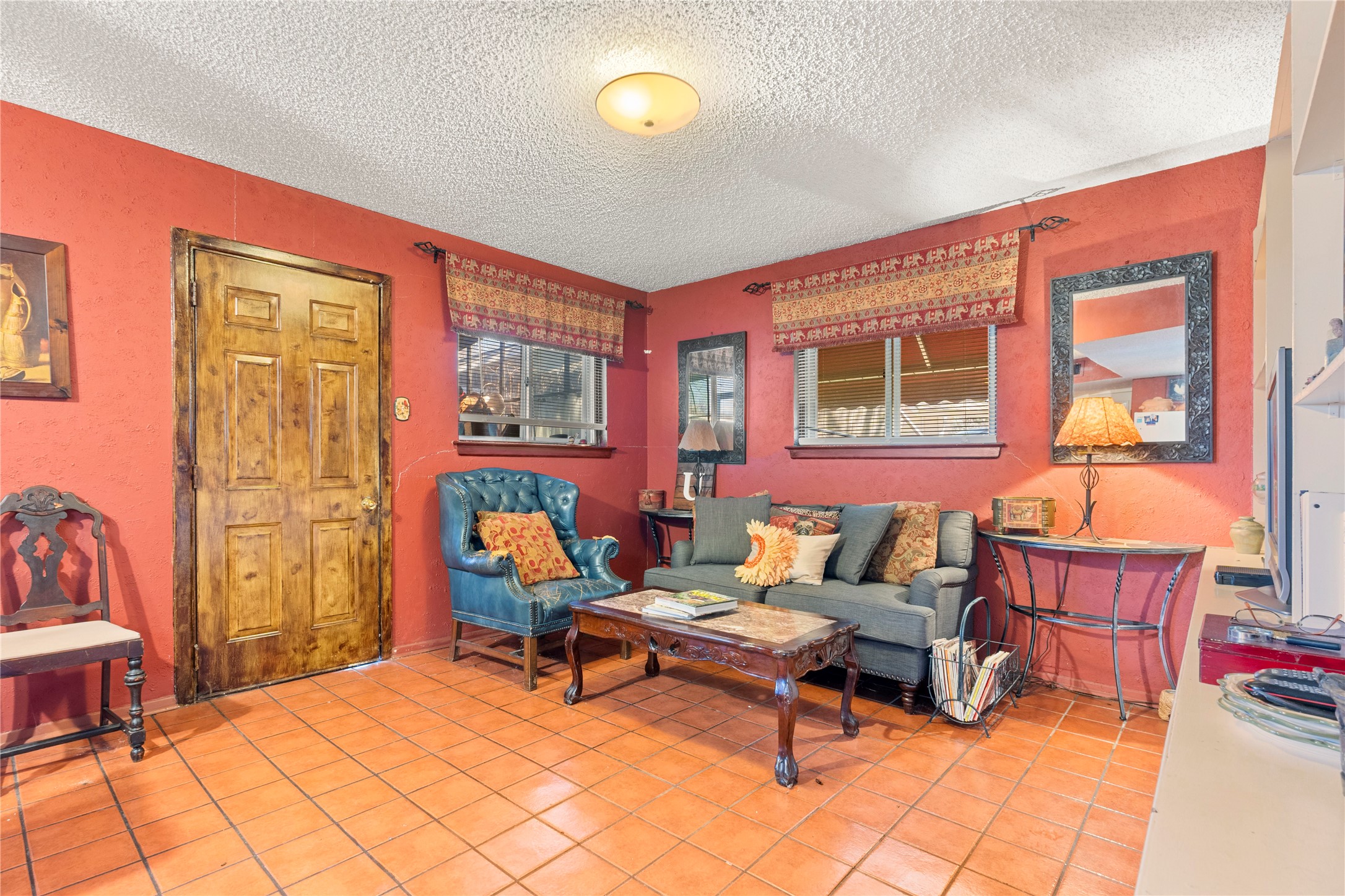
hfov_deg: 95.0
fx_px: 616
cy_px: 448
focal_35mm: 16
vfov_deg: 72.1
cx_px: 672
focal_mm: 11
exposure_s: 3.2
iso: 400
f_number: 5.6
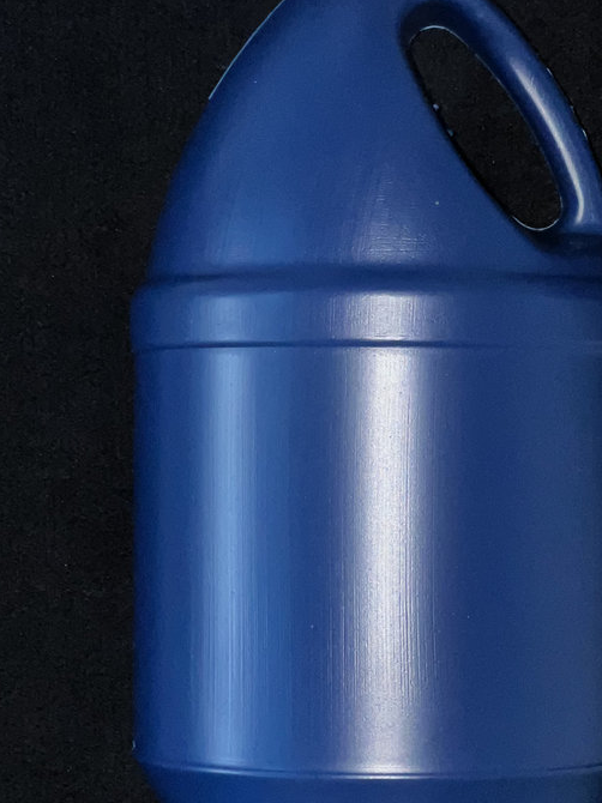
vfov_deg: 14.3
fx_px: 3202
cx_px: 374
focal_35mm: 138
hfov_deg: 10.7
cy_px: 381
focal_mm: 9
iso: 400
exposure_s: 1/30
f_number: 2.8
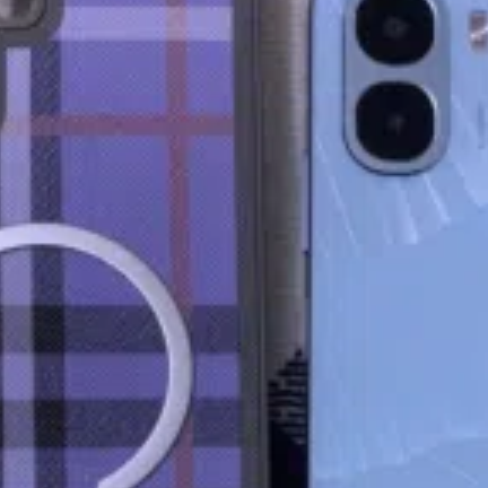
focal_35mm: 64
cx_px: 281
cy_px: 474
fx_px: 1021
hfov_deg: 26.9
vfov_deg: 25.7
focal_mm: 4.25
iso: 400
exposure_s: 1/52
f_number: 1.8
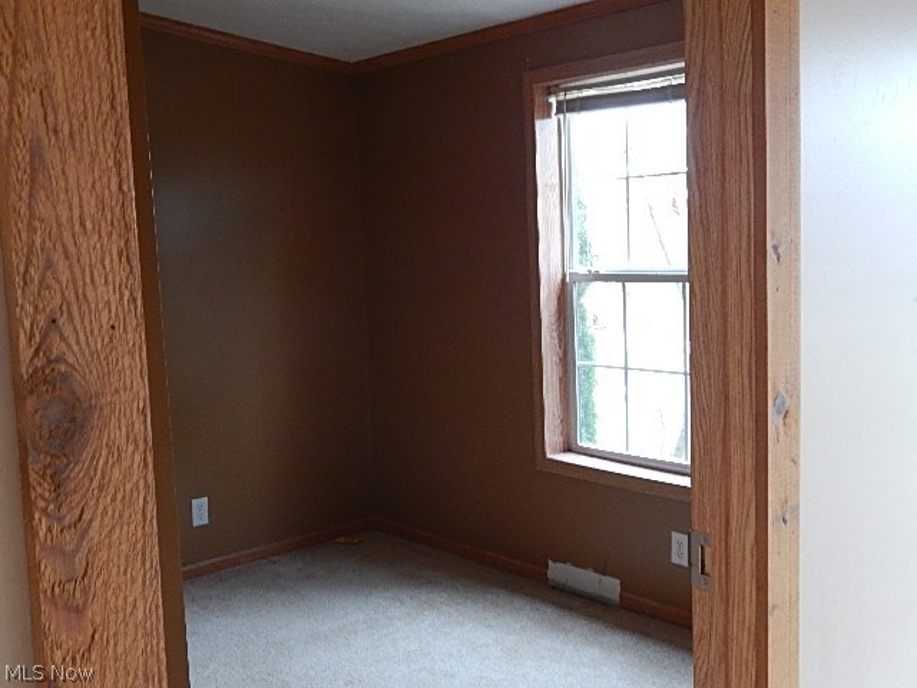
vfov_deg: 37.7
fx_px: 1007
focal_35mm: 38
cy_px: 344
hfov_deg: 49.0
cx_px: 458
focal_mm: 6.8
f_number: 3.4
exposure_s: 1/30
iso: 400
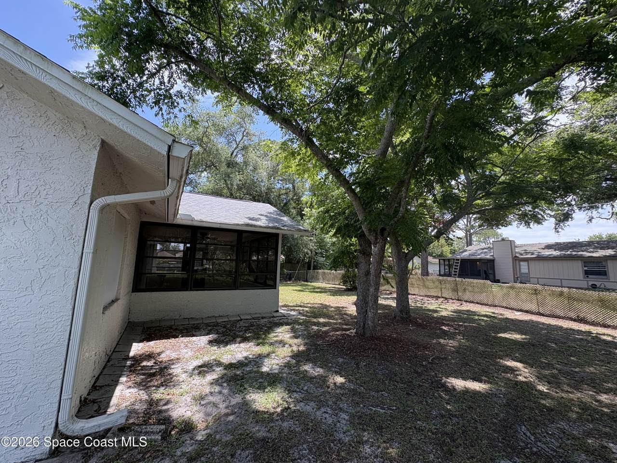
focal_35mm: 14
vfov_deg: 85.7
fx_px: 250
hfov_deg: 102.1
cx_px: 308
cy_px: 232
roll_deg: -1.7
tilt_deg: +9.2
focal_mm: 2.22
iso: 50
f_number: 2.2
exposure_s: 1/309
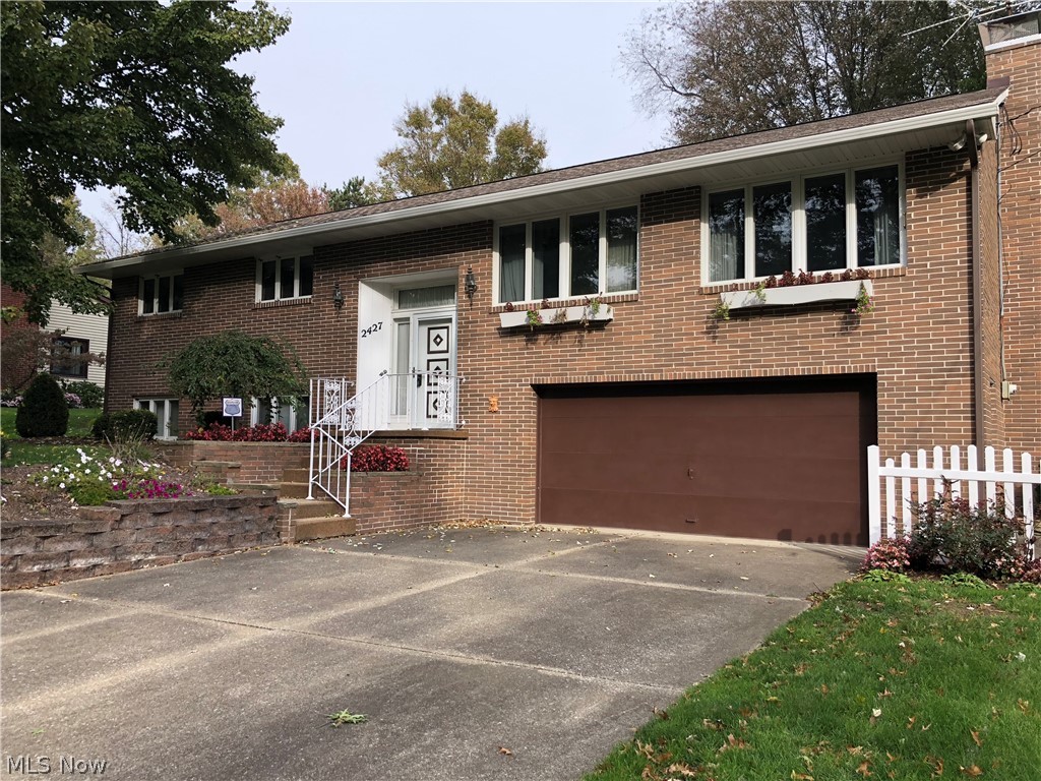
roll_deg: -0.7
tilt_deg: +3.9
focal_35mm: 28
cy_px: 390
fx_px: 842
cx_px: 520
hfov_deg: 63.4
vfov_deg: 49.7
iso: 20
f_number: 1.8
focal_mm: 3.99
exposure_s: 1/623
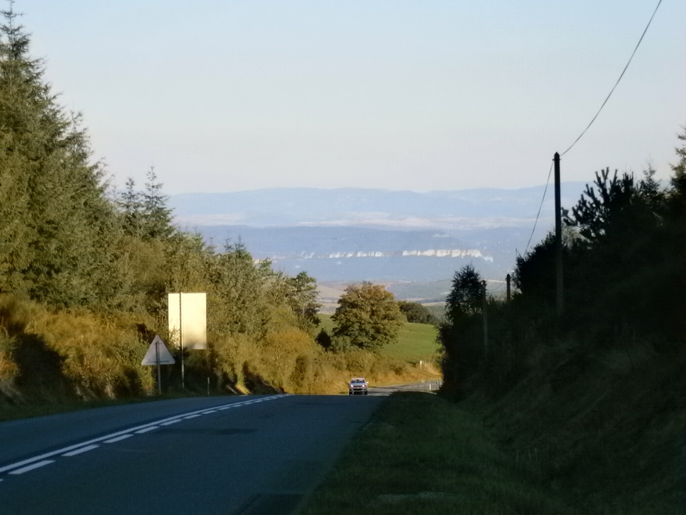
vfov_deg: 10.4
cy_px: 249
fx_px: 2834
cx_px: 311
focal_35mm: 143
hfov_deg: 13.8
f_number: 6.5
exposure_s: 1/250
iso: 80
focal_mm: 23.5
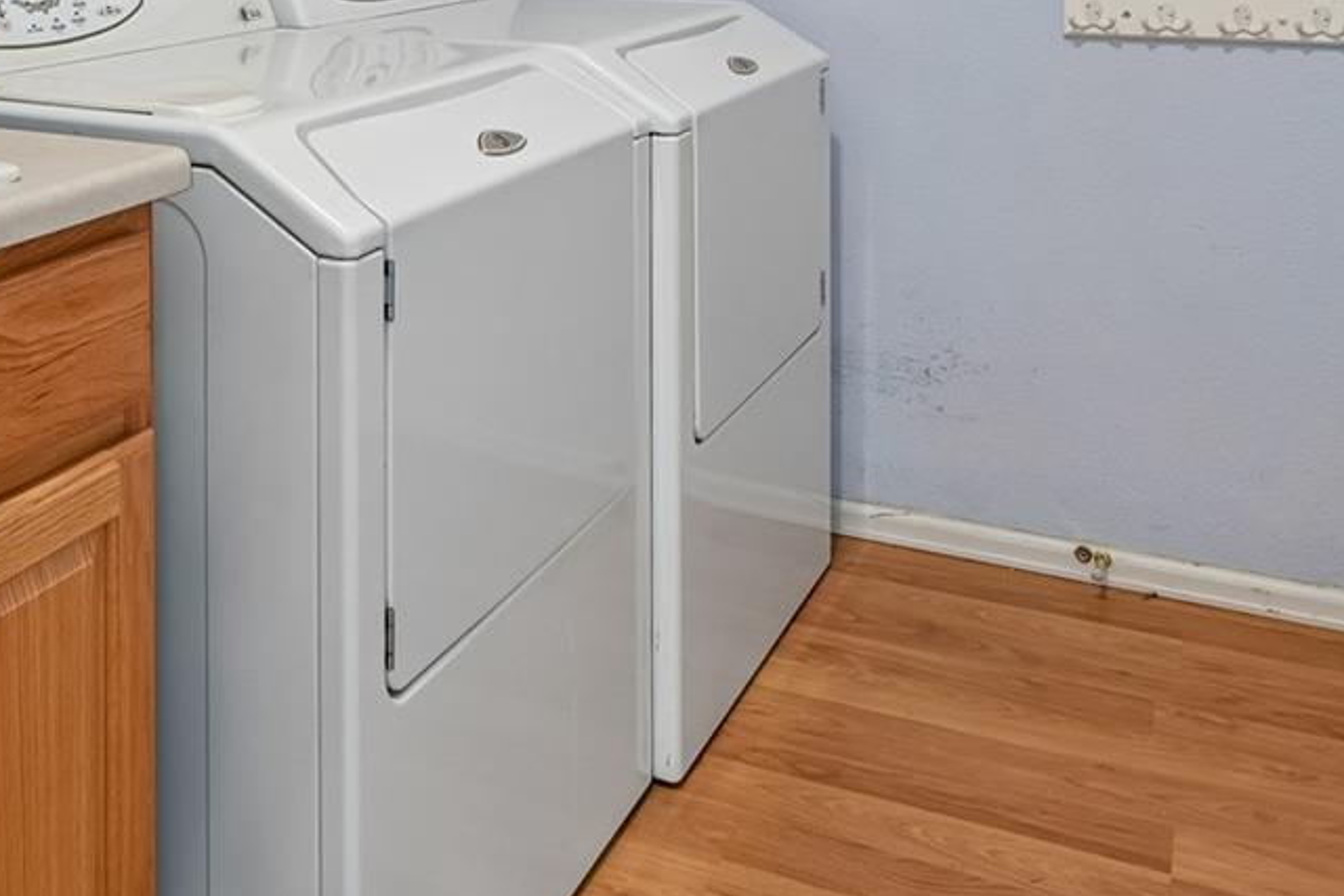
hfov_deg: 47.8
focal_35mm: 40
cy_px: -126
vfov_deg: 29.6
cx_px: 477
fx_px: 1494
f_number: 10
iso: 400
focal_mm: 16
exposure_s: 1/4
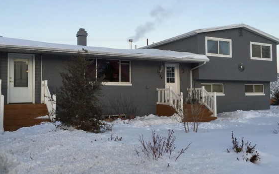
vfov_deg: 34.4
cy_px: 86
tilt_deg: +2.6
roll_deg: +0.1
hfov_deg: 52.7
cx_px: 149
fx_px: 281
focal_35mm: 37
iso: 50
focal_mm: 4.15
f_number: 2.2
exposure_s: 1/120
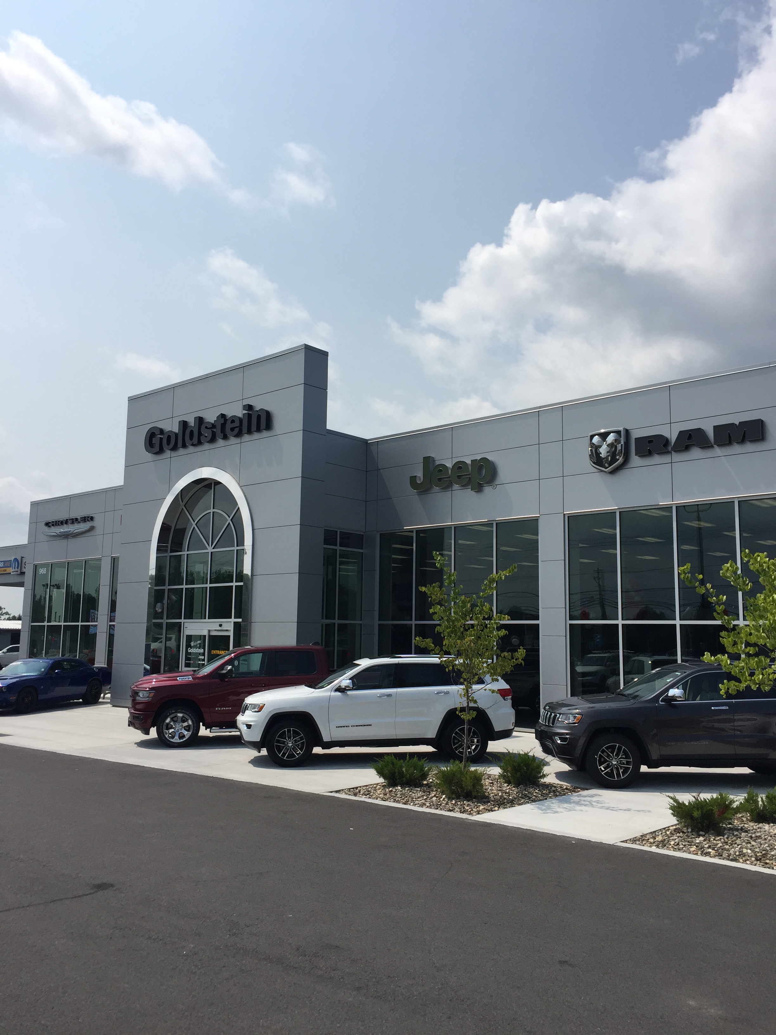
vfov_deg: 61.7
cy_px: 518
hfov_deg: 48.2
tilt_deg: +8.6
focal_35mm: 29
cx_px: 388
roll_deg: +0.0
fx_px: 867
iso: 32
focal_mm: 4.15
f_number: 2.2
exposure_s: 1/3968
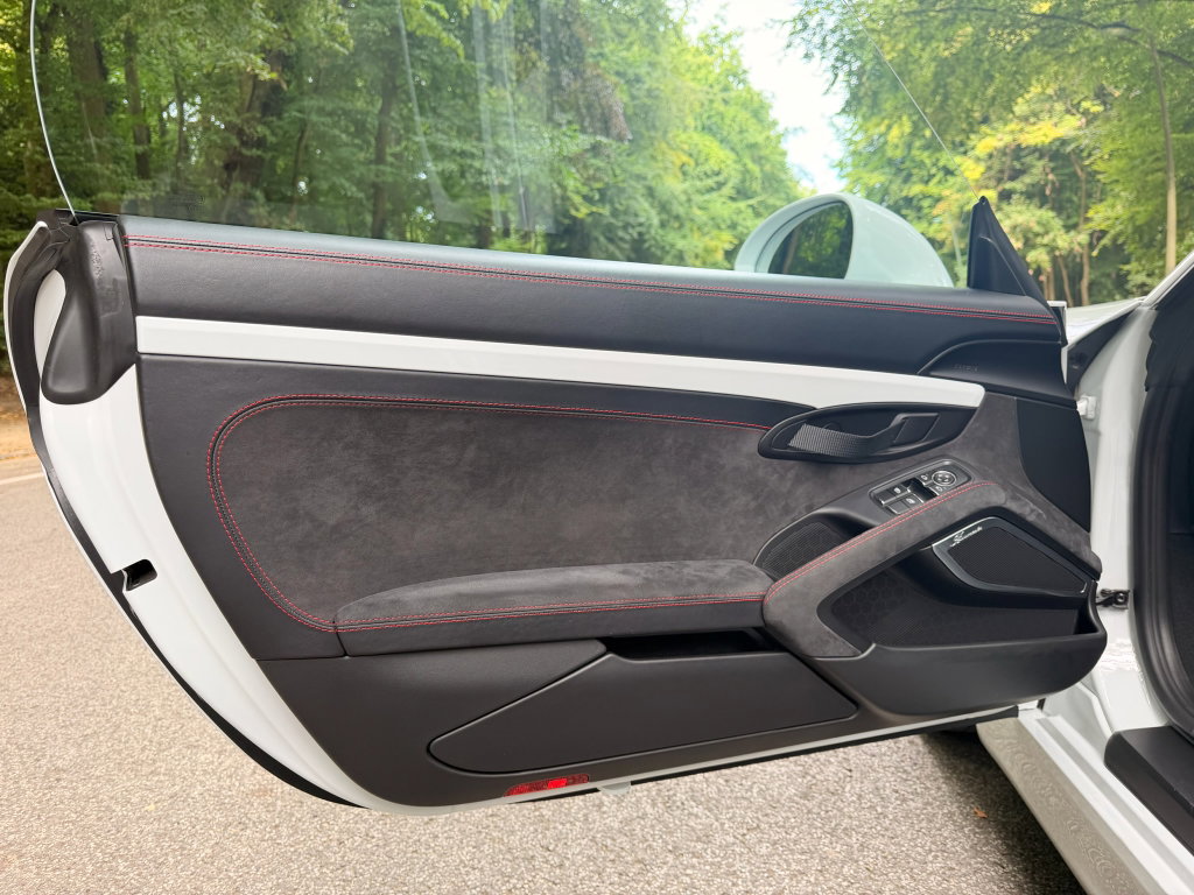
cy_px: 448
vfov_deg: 56.8
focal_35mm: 24
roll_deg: +3.1
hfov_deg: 71.6
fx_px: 828
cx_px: 597
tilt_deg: -7.7
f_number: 1.78
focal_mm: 6.76
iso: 80
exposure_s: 1/121
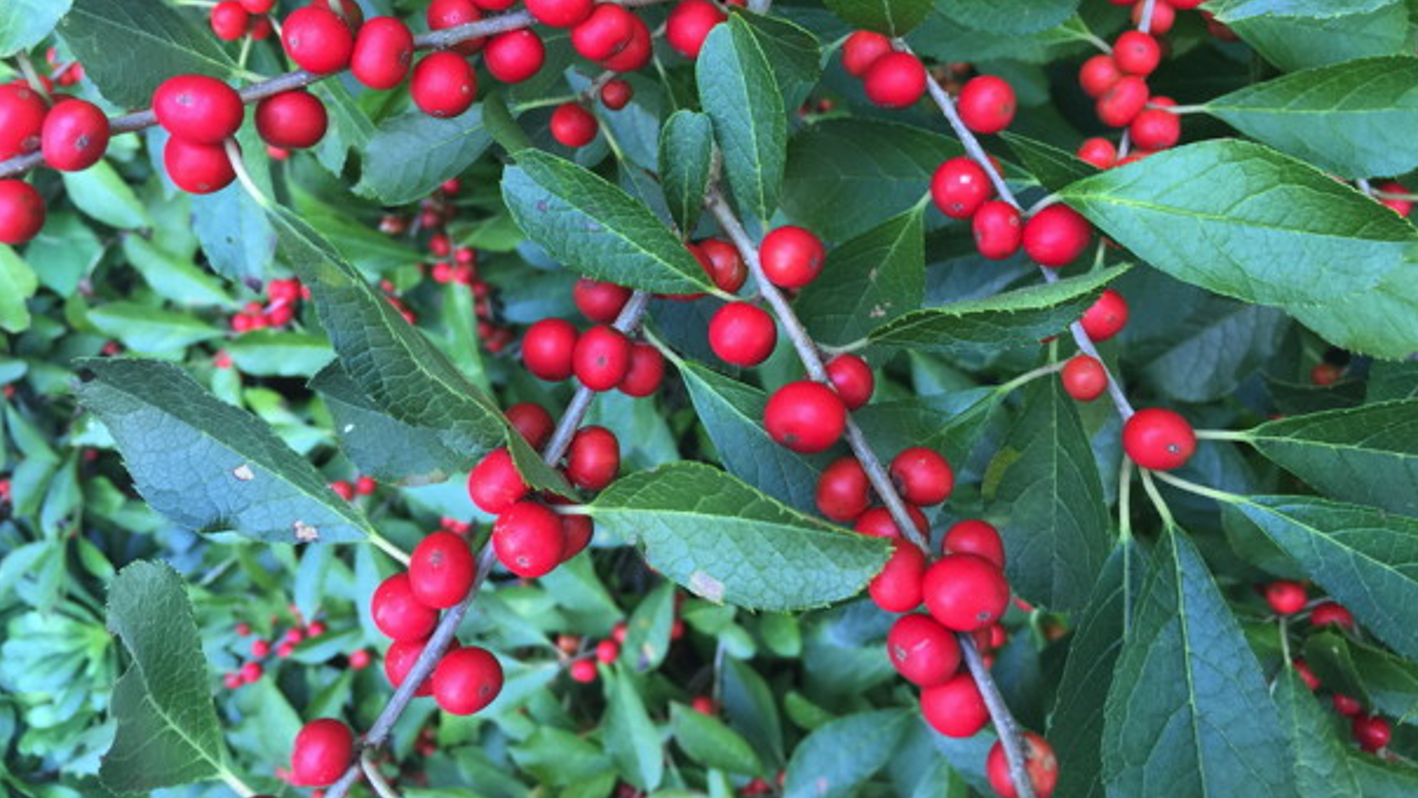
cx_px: 714
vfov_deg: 36.4
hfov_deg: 61.0
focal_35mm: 32
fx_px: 1203
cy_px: 290
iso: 40
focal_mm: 4.15
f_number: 2.2
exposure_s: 1/30
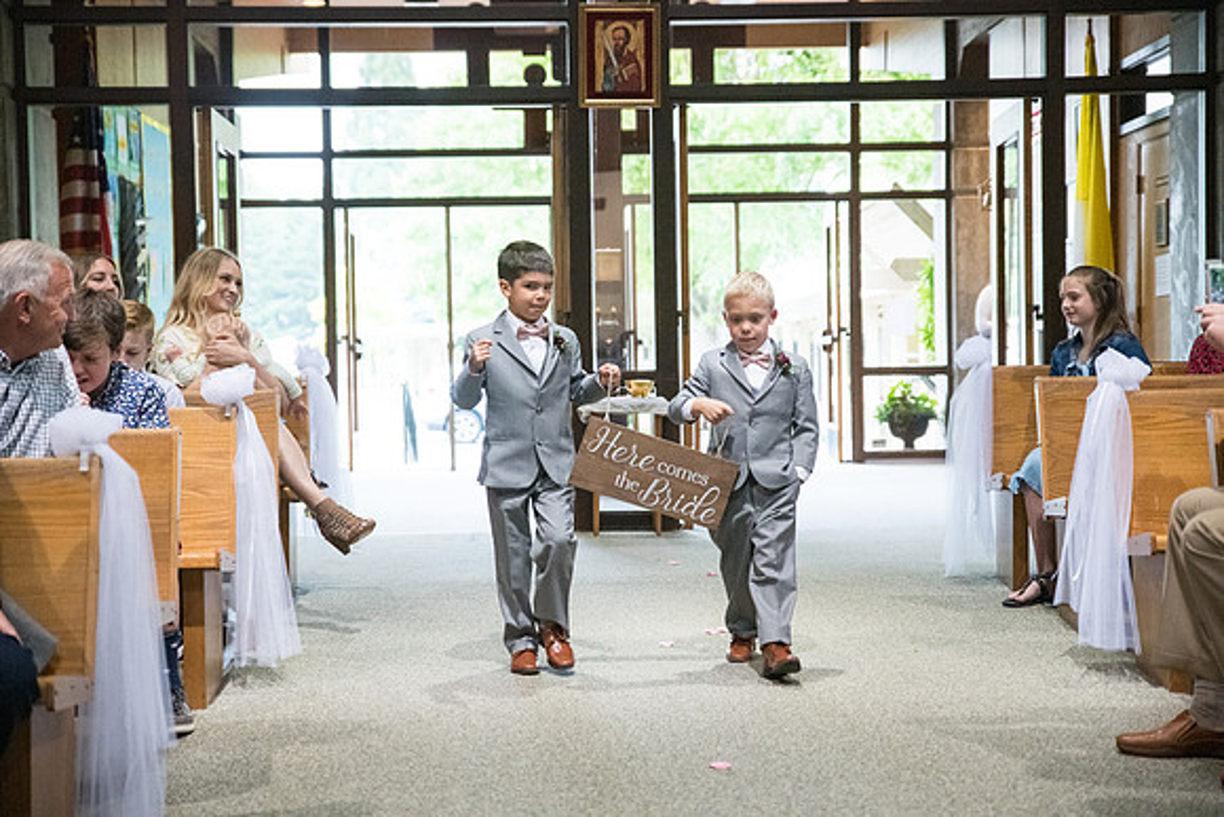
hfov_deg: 31.0
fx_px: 2210
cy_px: 408
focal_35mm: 65
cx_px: 612
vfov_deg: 20.9
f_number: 4
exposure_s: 1/320
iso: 2500
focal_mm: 65
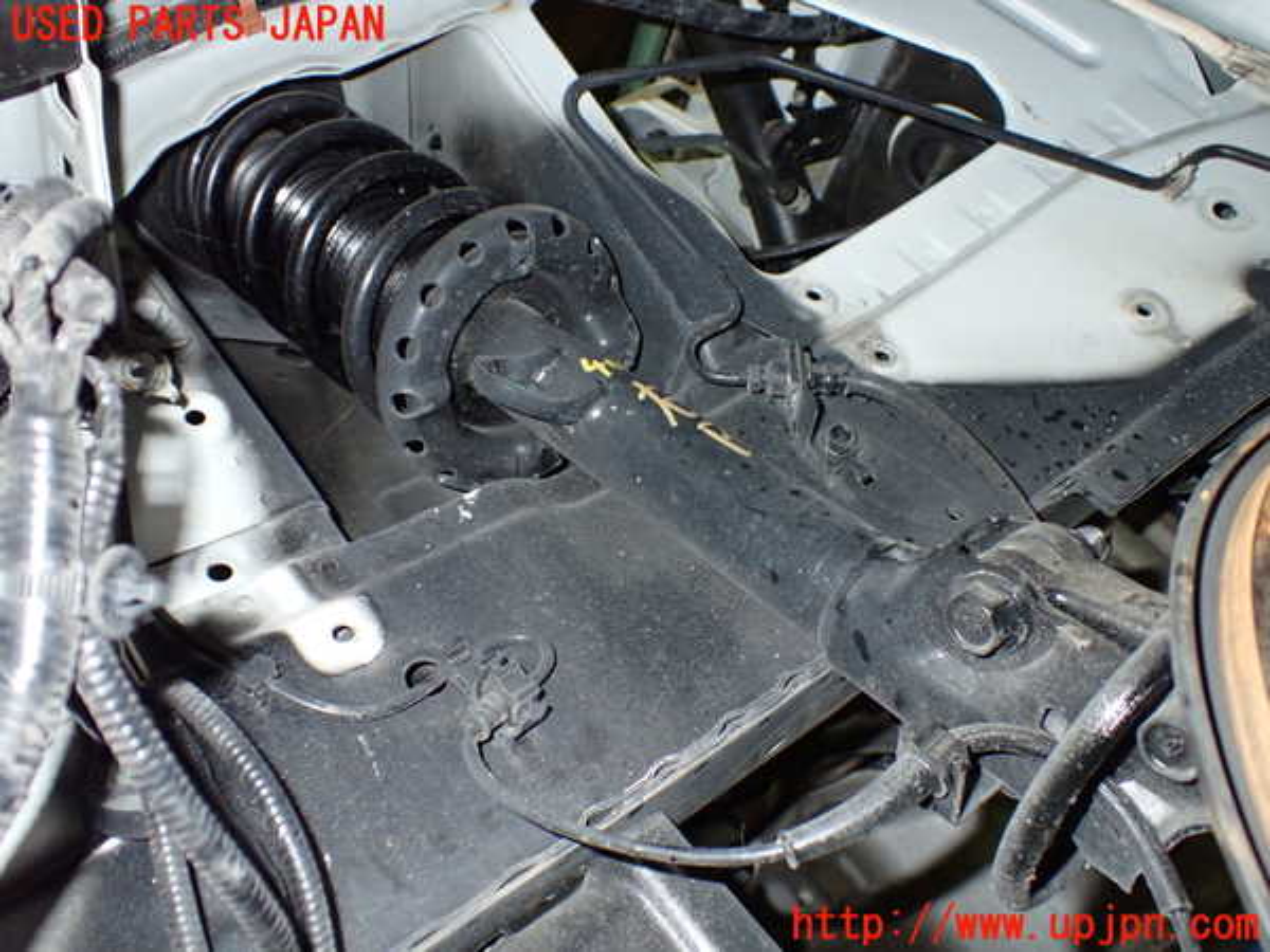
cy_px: 476
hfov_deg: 60.0
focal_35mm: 30
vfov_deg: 46.8
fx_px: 1101
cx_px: 635
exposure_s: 1/30
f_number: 6.3
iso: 800
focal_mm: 5.4
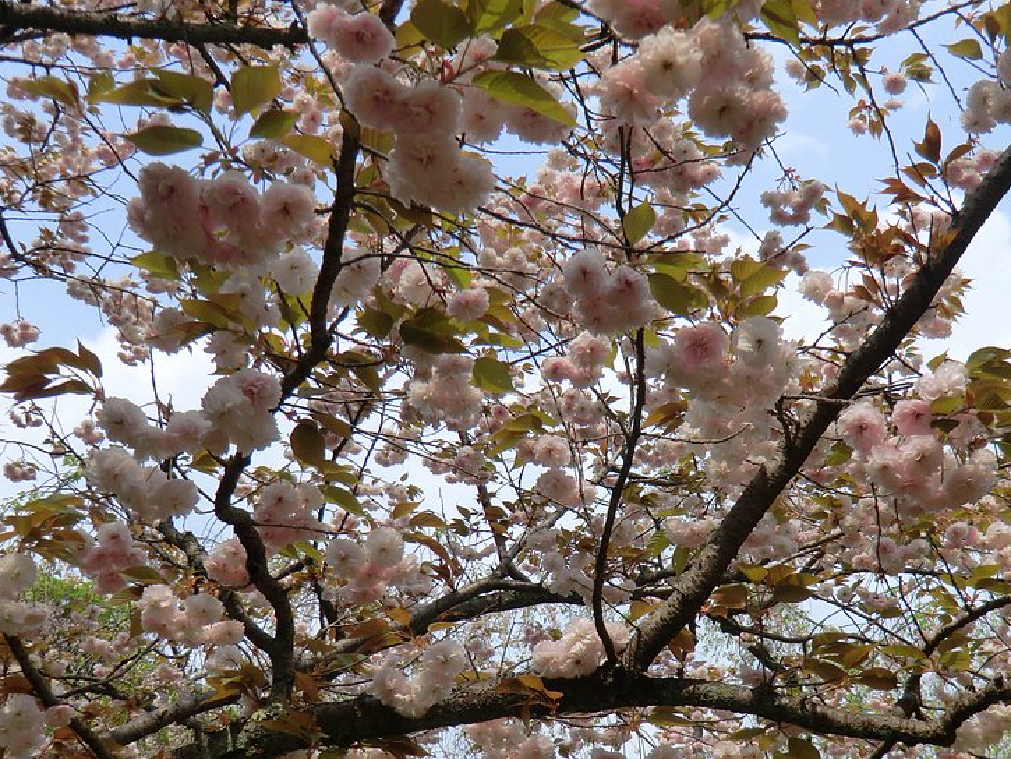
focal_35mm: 48
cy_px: 497
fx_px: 1402
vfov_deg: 30.1
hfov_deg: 39.4
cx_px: 632
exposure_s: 1/500
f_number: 3.6
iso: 64
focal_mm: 6.1
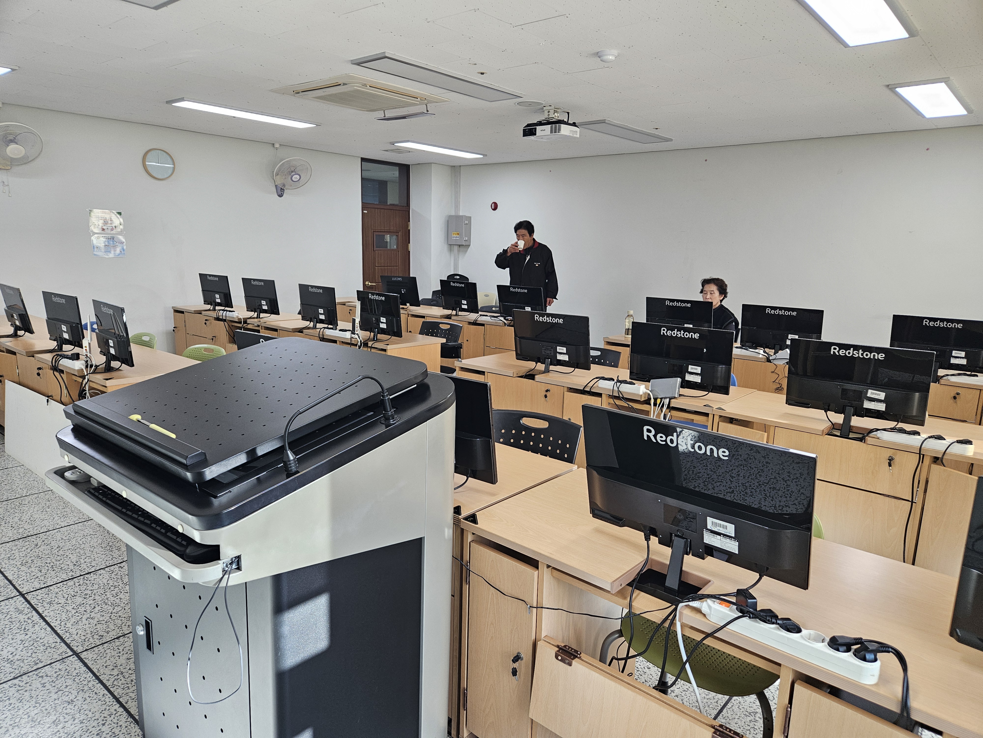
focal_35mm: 23
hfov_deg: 73.9
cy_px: 369
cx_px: 492
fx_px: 653
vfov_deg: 58.9
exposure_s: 1/120
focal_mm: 5.4
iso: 80
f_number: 1.8
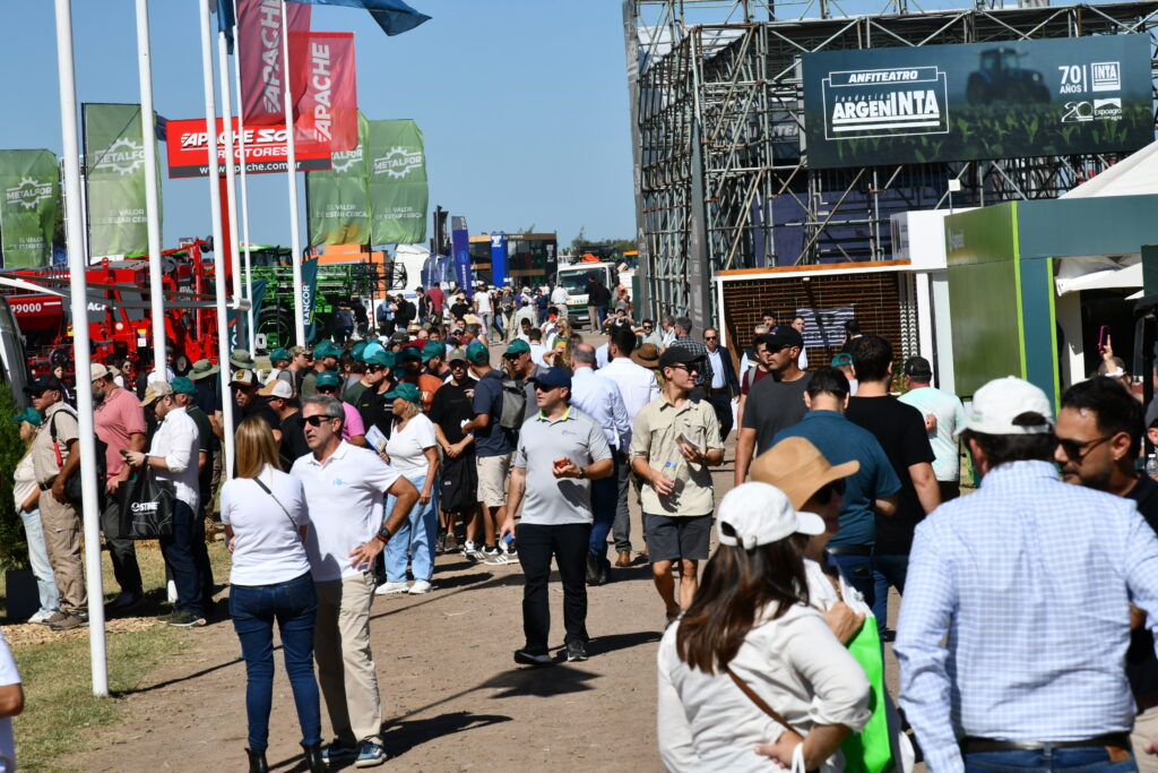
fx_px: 3860
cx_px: 579
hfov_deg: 17.1
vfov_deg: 11.4
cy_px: 386
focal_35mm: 120
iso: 250
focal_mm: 120
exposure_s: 1/640
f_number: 13
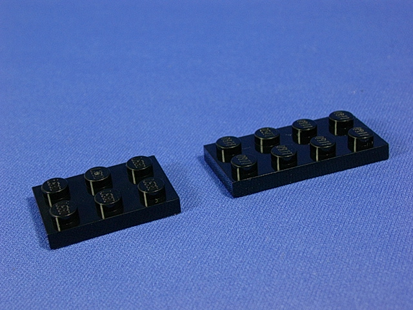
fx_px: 895
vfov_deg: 19.6
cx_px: 206
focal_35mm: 75
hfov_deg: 26.0
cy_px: 155
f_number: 3.8
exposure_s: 1/7.1
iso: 70
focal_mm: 11.3
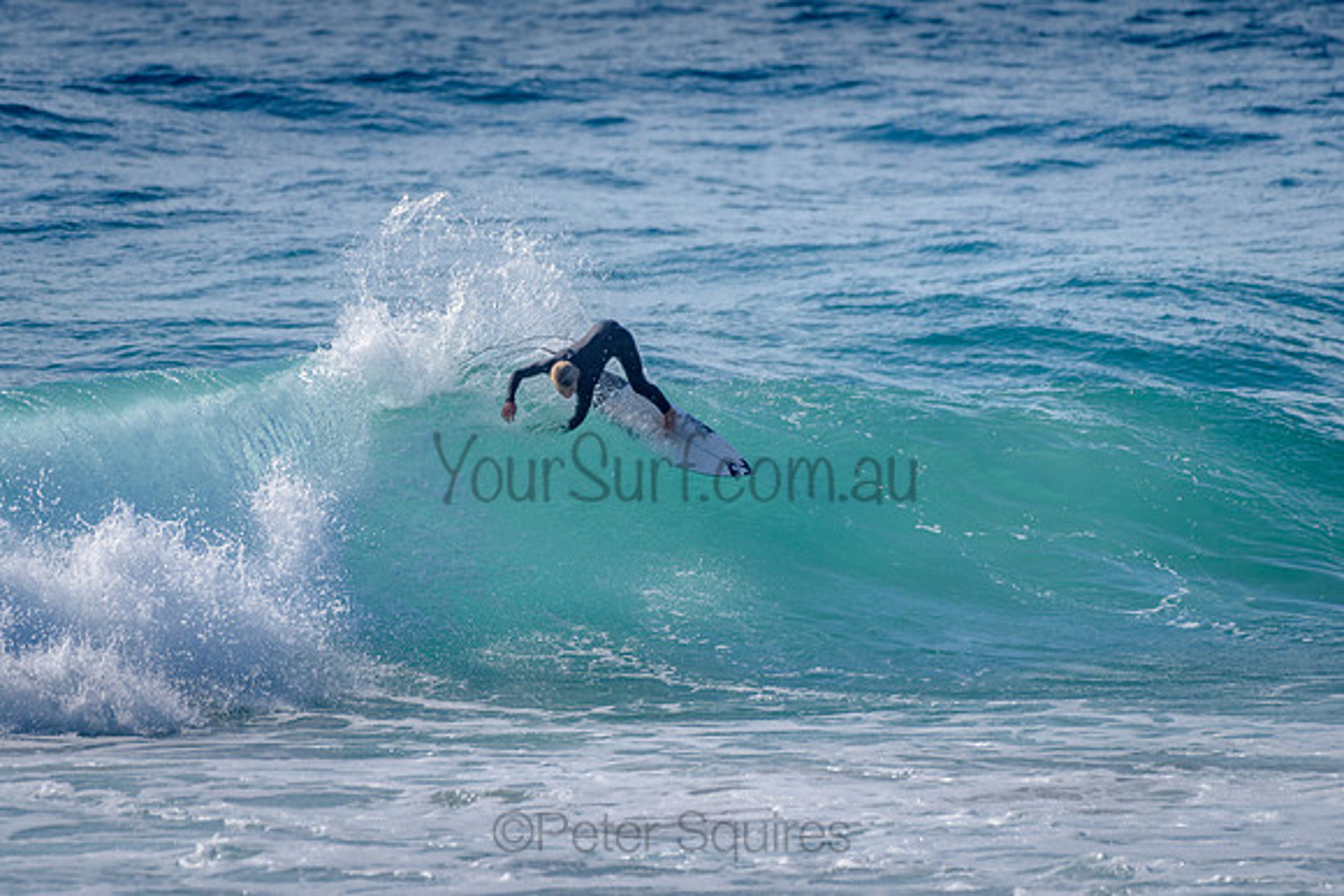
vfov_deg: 2.2
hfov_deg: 3.4
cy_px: 393
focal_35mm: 613
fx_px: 22896
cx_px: 520
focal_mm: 500
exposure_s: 1/2000
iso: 140
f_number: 5.6
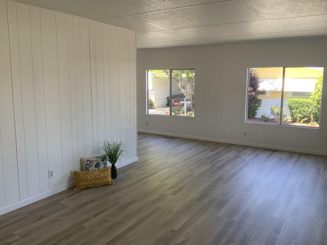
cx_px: 164
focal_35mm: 30
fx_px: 283
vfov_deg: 46.8
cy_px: 120
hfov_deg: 60.0
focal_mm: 3
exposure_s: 1/120
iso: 32
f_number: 1.8
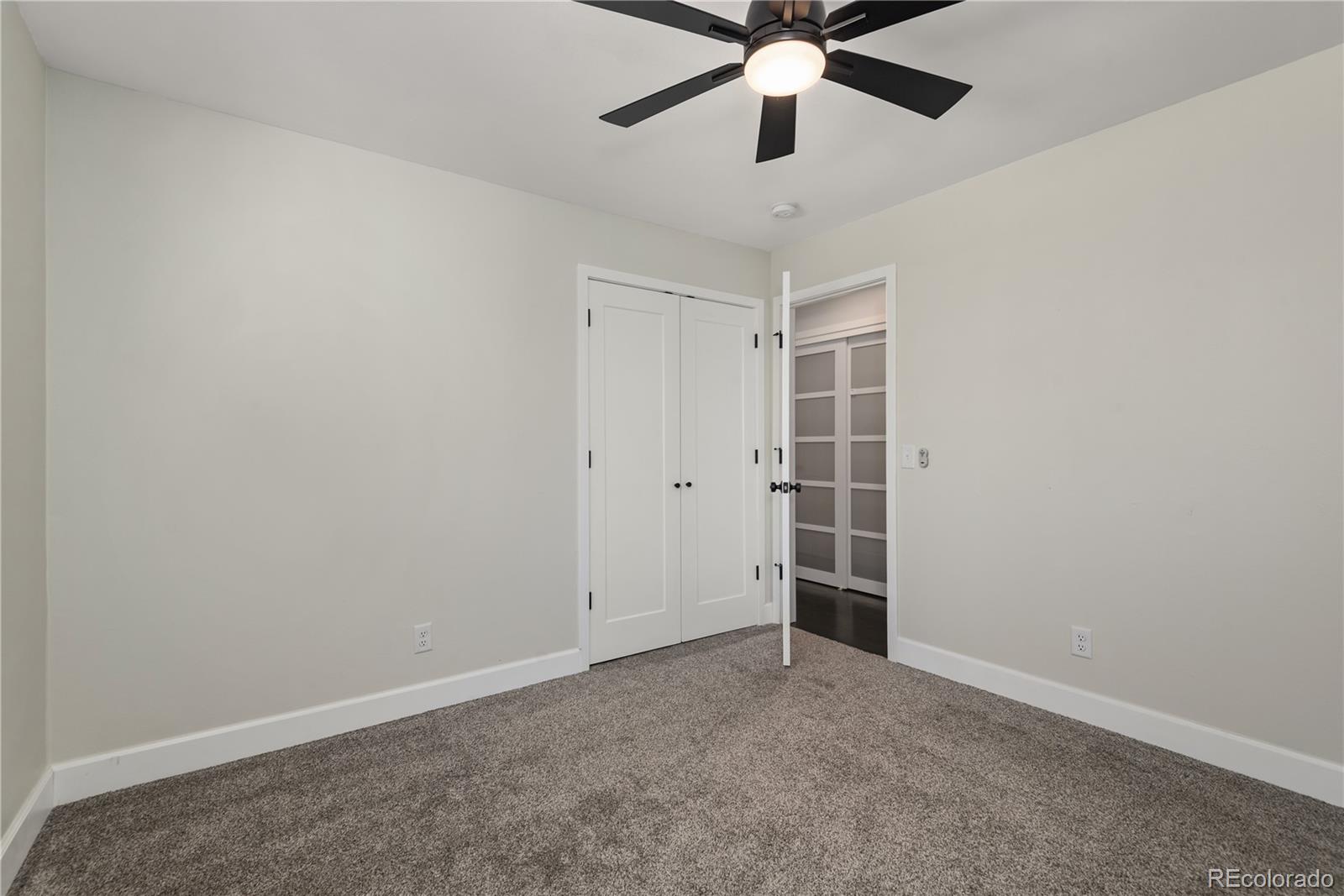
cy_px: 448
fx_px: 597
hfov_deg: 96.7
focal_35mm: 16
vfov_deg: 73.8
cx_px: 672
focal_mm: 16
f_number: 8
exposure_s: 1/4
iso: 400
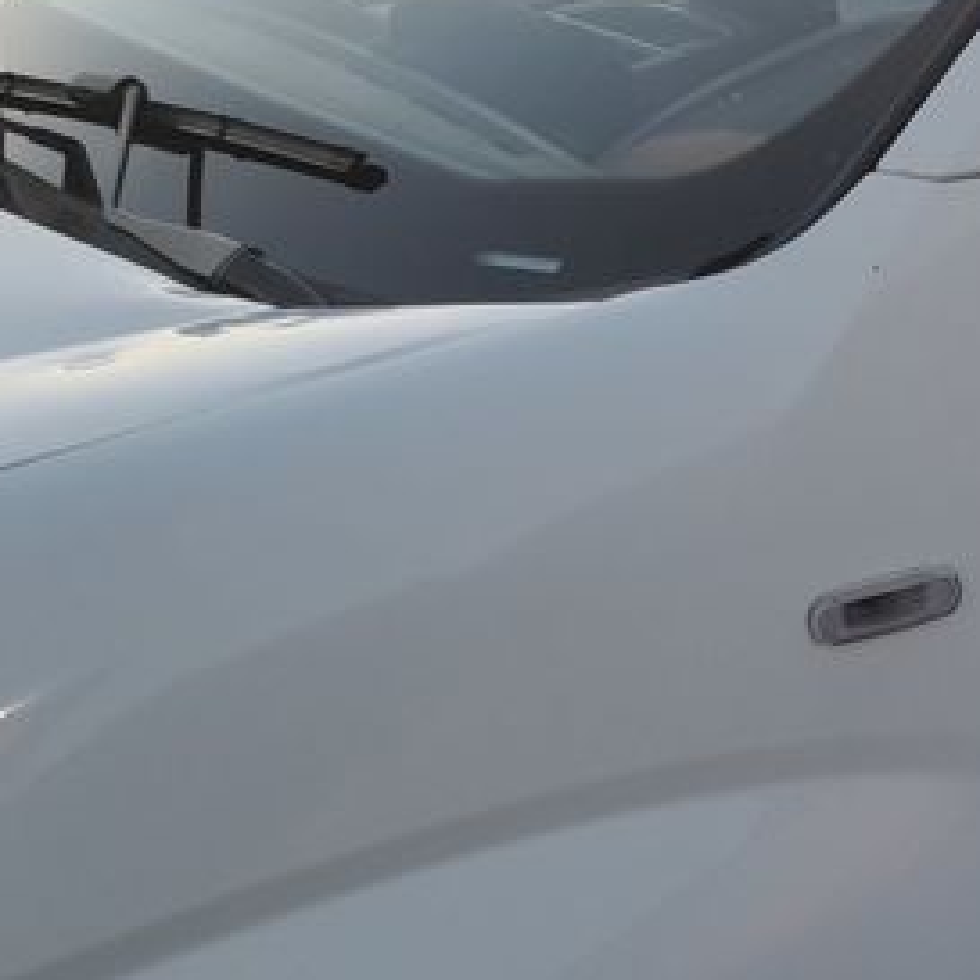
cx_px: 1623
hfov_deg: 18.1
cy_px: 549
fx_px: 2594
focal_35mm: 81
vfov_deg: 21.4
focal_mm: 4.6
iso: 32
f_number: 2
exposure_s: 1/100
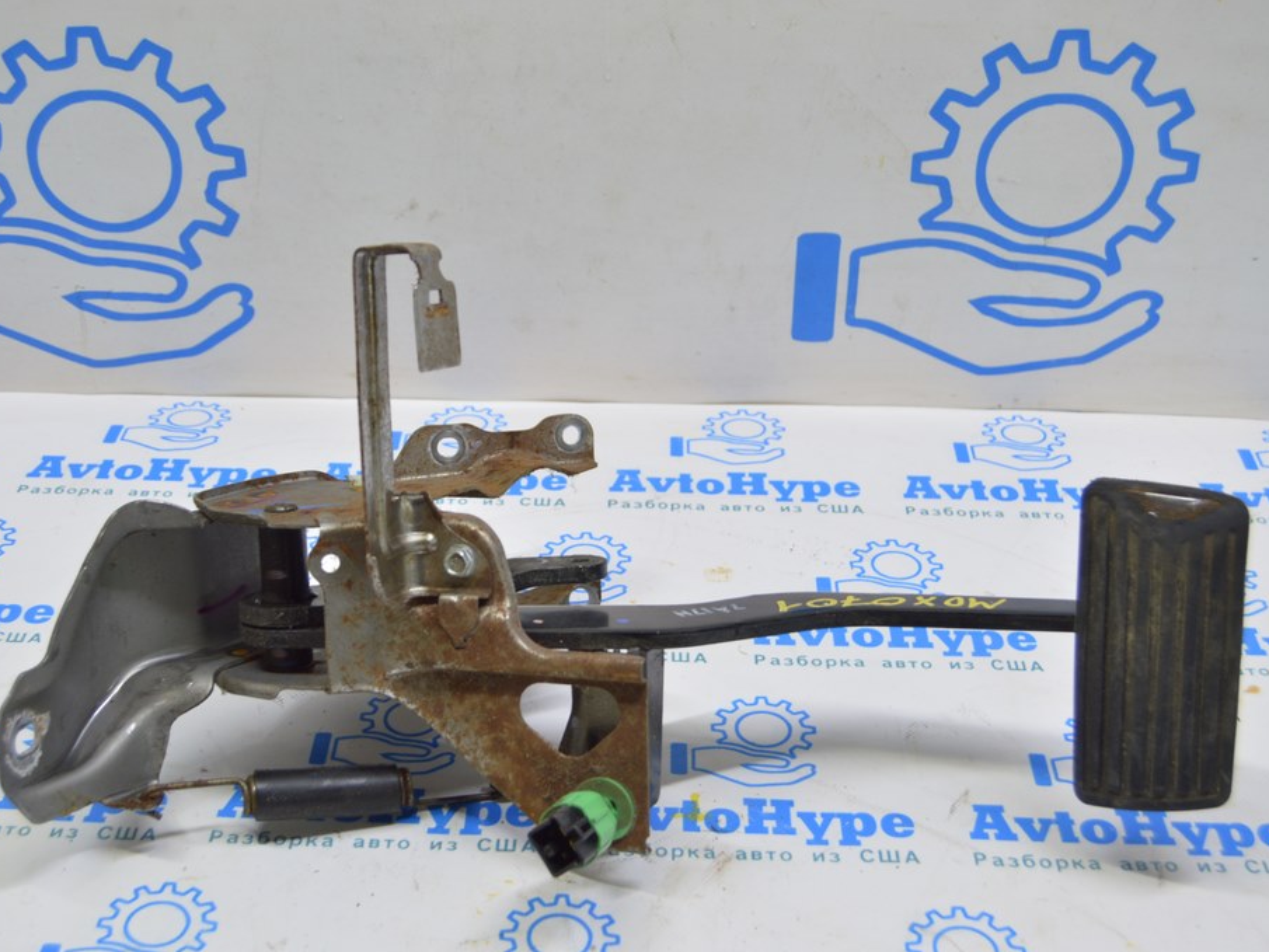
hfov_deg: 37.8
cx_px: 589
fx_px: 1853
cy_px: 476
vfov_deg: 28.8
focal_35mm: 51
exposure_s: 1/20
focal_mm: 31
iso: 400
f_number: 5.6
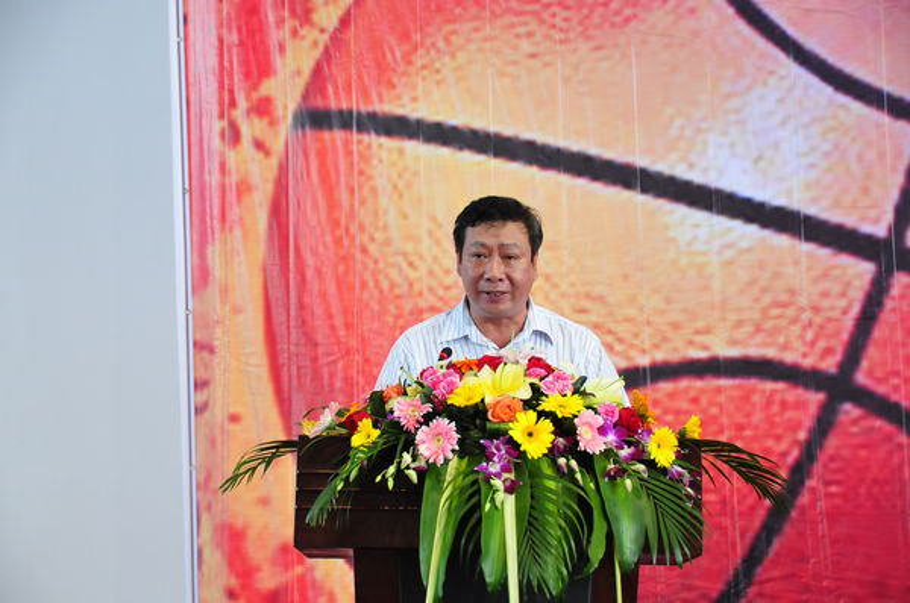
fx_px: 2347
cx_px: 455
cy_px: 302
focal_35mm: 93
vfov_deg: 14.7
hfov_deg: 21.9
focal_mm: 62
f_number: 4.8
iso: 1600
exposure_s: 1/80
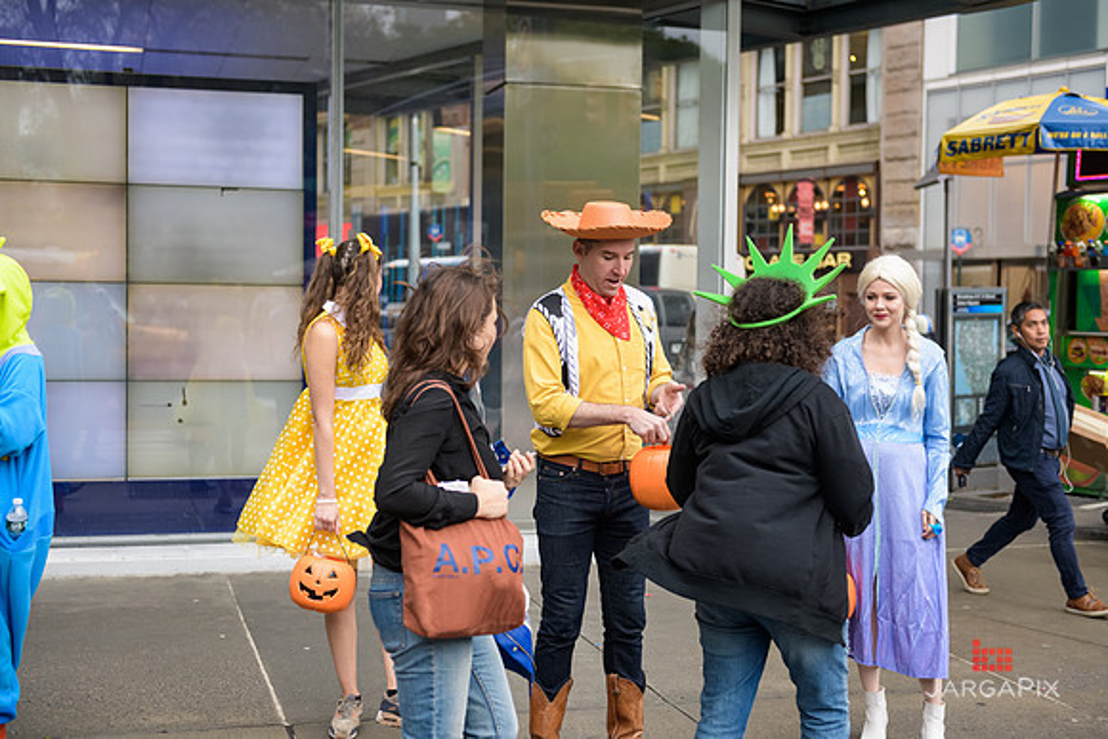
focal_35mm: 50
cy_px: 370
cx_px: 554
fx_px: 1539
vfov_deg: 27.0
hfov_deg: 39.6
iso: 800
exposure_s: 1/400
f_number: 3.2
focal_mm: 50
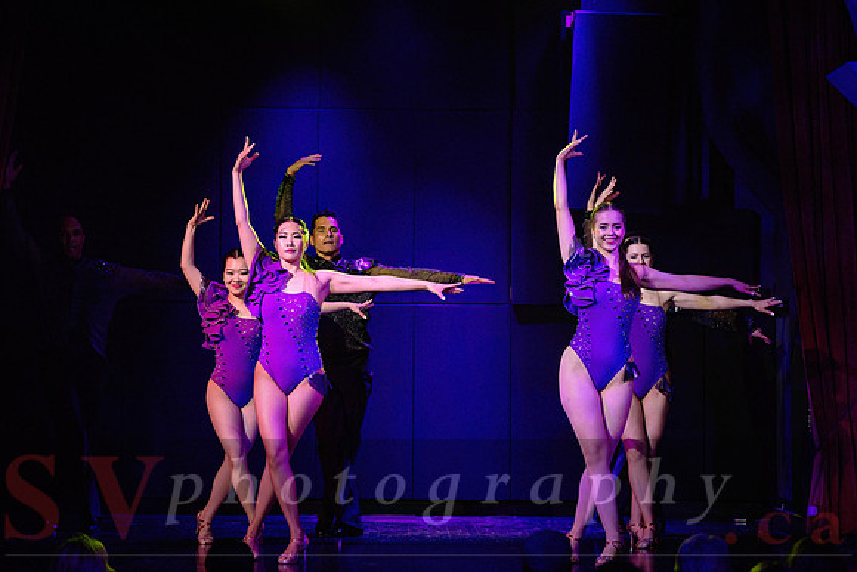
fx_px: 2986
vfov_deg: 10.9
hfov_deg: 16.3
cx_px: 491
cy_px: 229
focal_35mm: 125
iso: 1600
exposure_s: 1/200
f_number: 2.8
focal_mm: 102
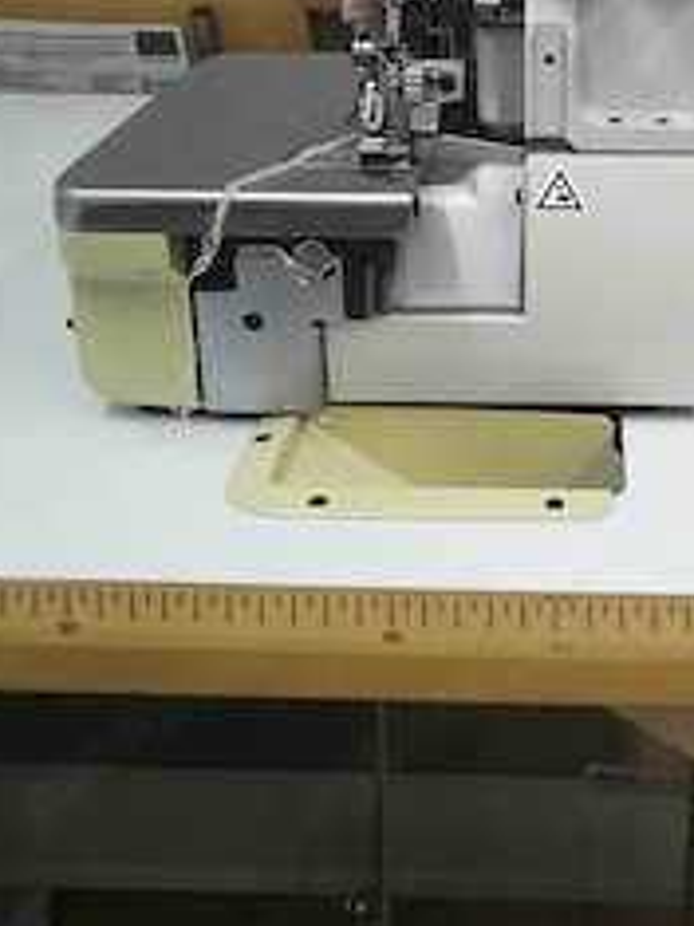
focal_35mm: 46
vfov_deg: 39.6
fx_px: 1231
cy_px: 185
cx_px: 564
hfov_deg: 30.7
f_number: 1.8
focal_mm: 3.62
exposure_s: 1/33.3
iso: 250
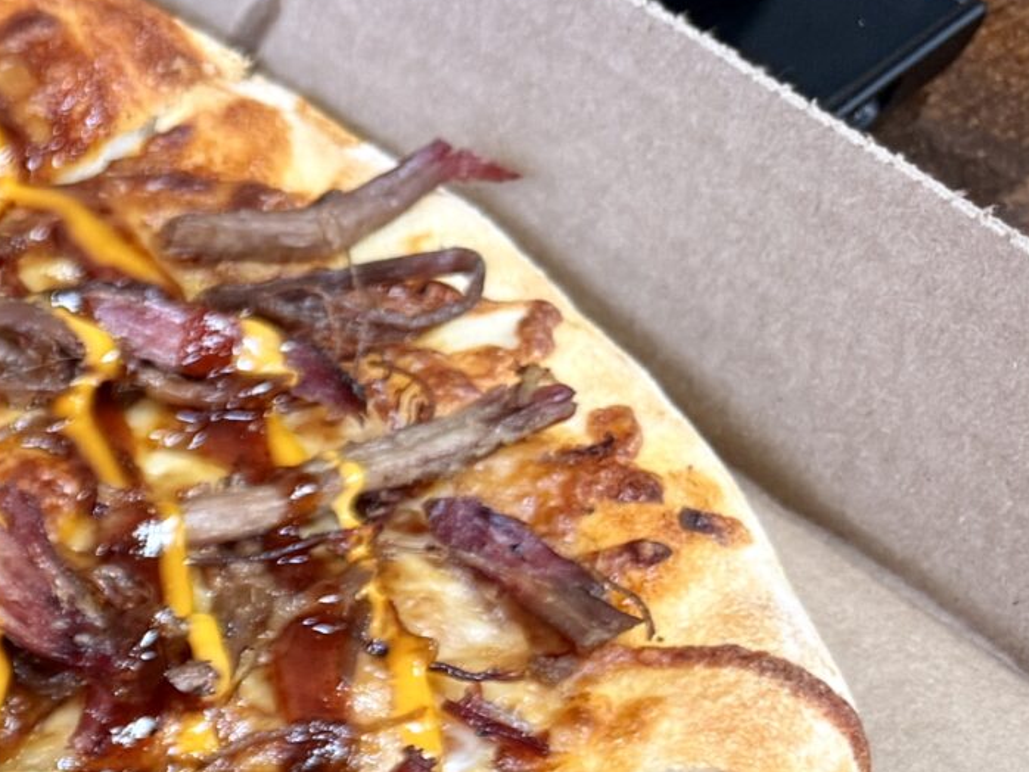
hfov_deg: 17.7
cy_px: 1039
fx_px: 2617
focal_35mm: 88
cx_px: -845
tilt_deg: -50.1
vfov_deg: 15.8
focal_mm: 6.76
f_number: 1.78
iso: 160
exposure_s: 1/60
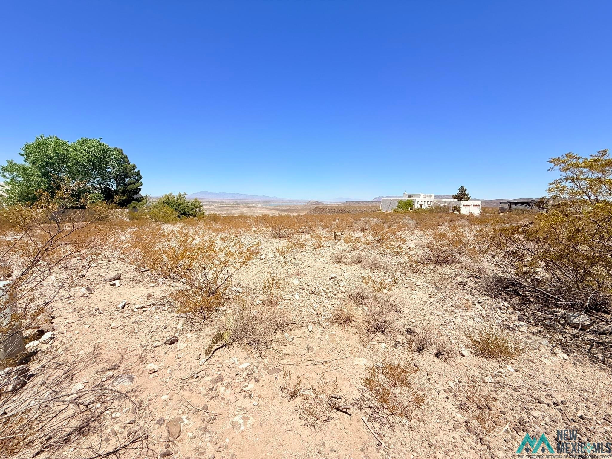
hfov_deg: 102.1
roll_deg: -0.7
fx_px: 248
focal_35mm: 14
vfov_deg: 85.7
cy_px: 230
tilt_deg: -6.4
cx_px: 306
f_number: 2.2
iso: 50
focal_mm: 2.22
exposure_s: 1/4425
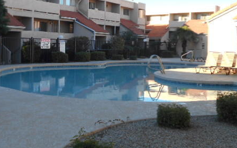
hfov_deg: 36.0
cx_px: 87
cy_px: 46
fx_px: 362
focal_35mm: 56
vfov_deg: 23.0
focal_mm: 6.7
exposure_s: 1/250
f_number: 3.9
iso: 80
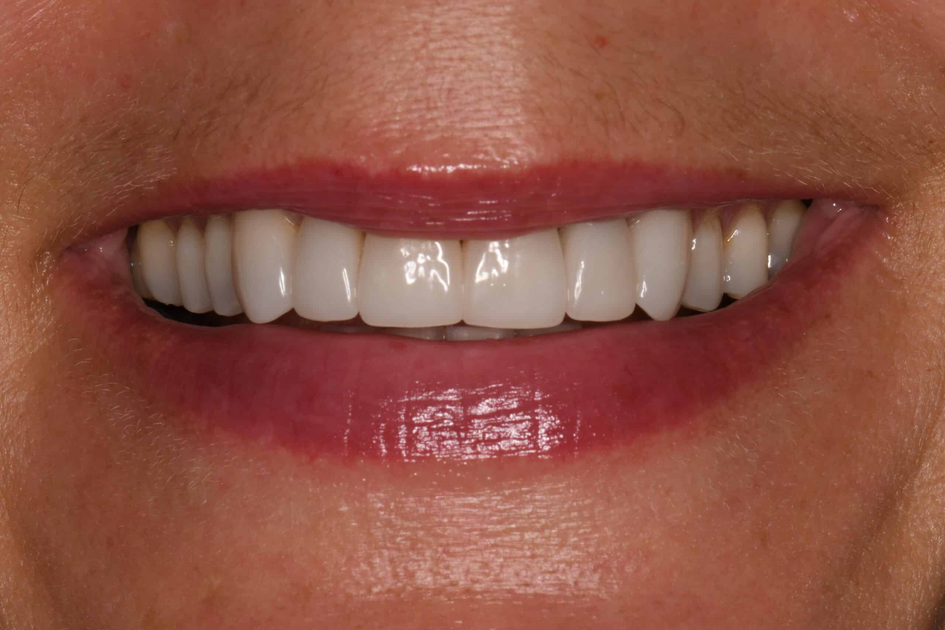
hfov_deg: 16.1
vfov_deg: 10.8
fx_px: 3334
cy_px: 315
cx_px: 472
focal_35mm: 127
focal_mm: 85
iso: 200
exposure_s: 1/60
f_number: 36
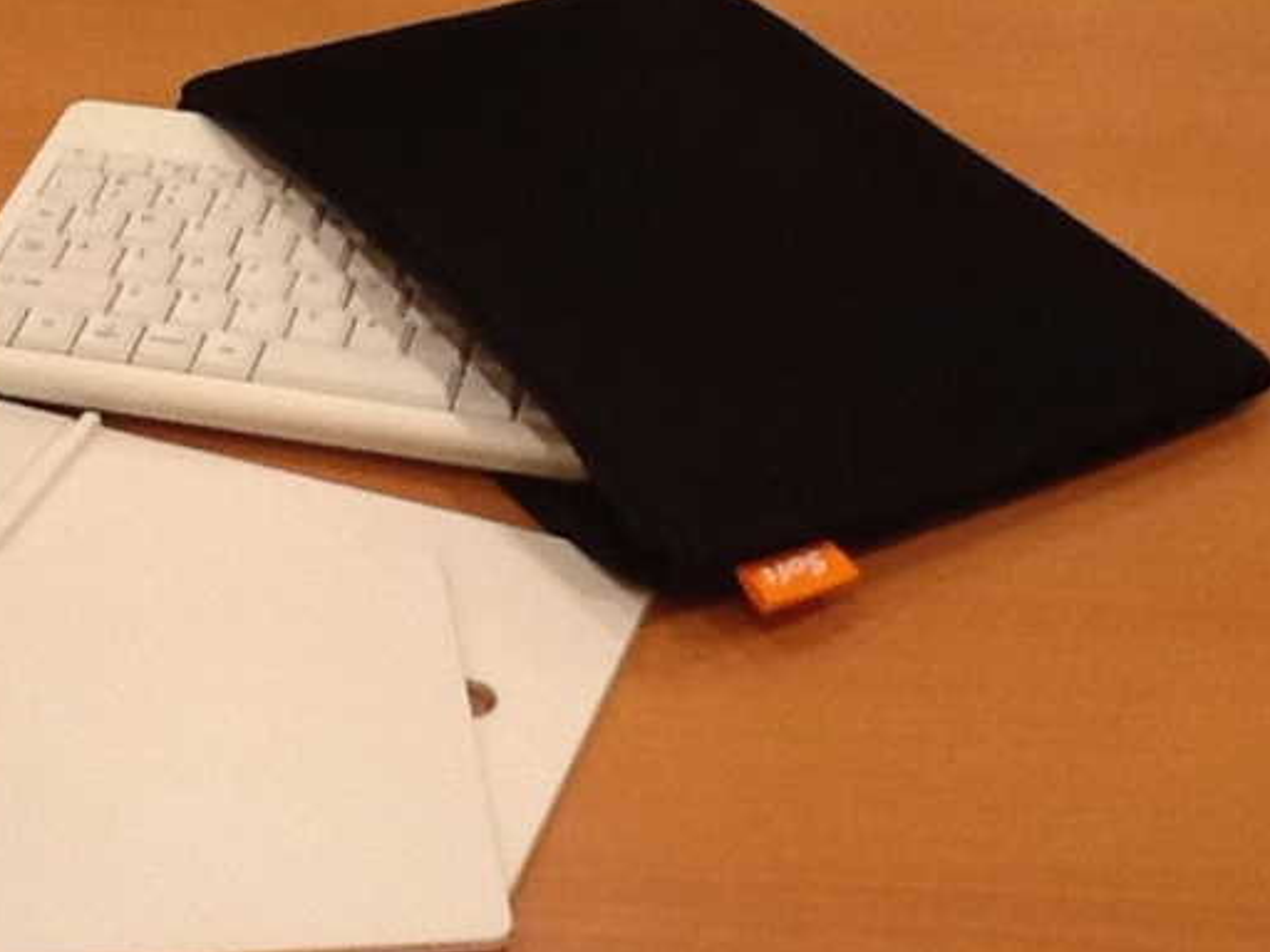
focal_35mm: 50
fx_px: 1834
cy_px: 456
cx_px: 402
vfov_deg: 29.1
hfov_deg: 37.7
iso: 160
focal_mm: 2.03
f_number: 2.4
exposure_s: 1/30
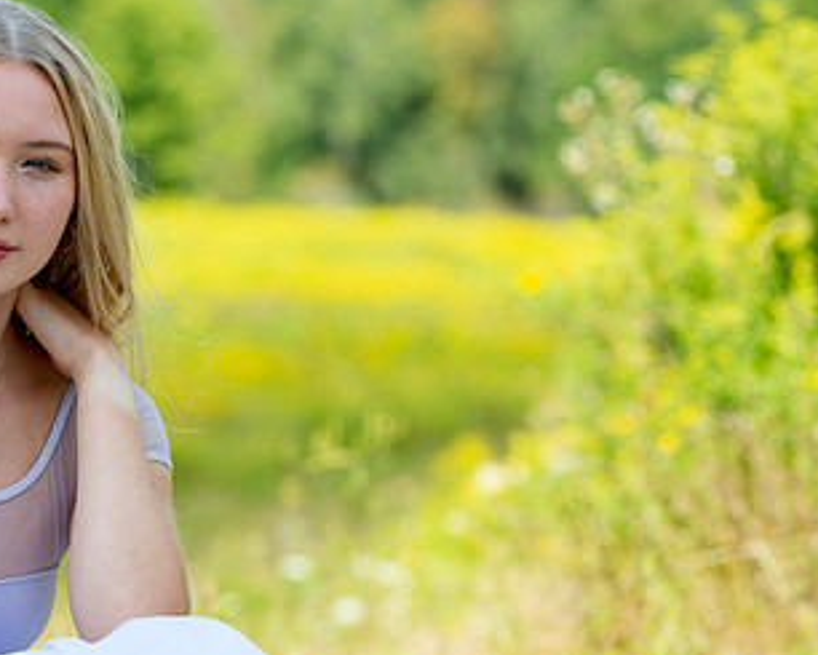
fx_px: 6248
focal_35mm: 258
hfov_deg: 7.5
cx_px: 160
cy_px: 314
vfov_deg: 6.0
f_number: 6.3
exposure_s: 1/320
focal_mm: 145
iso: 160
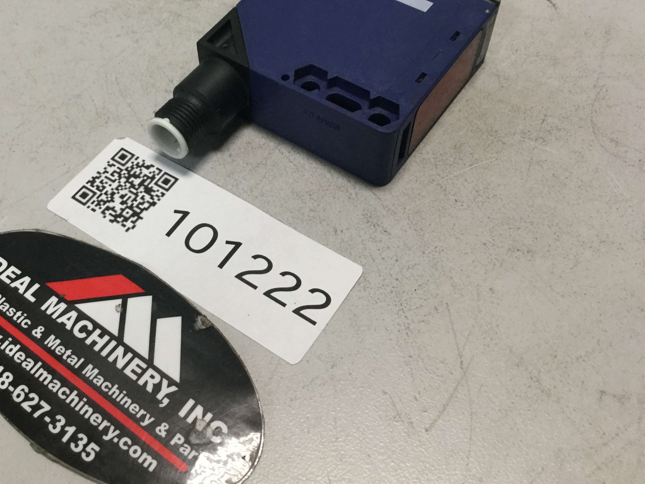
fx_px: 727
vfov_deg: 36.8
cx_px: 254
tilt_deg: -55.1
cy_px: 208
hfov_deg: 47.5
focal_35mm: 39
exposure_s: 1/30
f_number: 2.4
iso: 40
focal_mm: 3.3
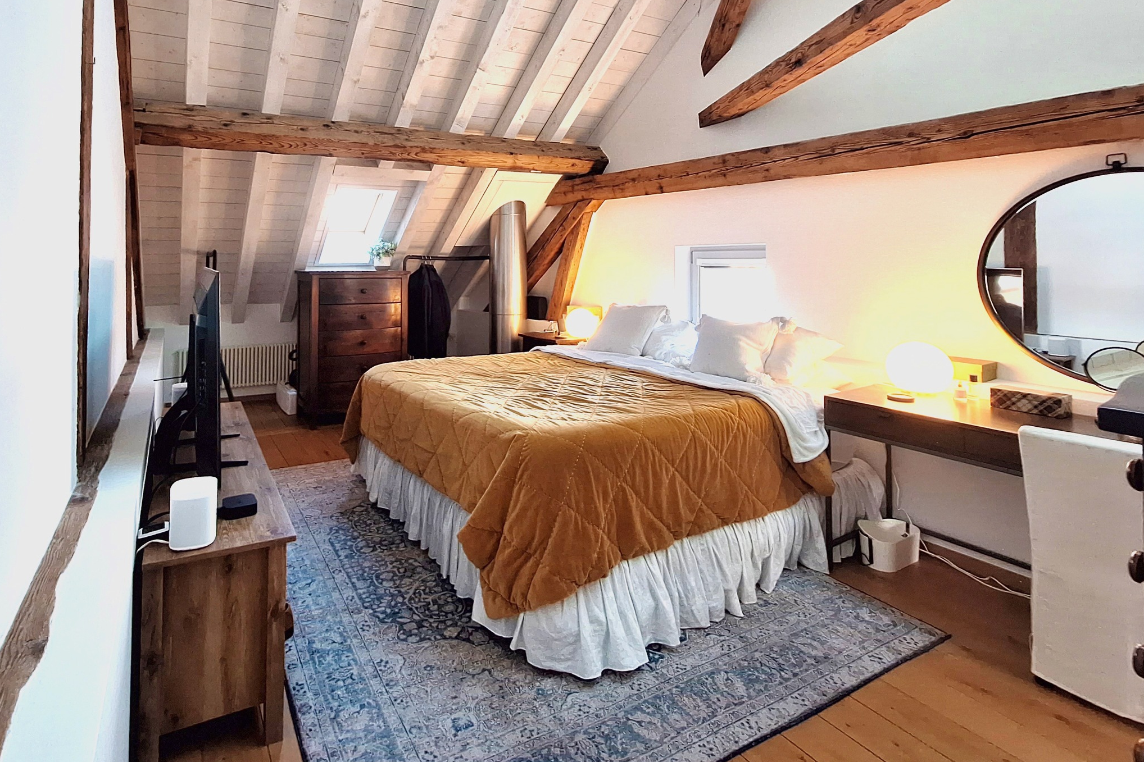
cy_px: 244
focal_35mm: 17
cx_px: 456
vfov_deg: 68.1
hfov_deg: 92.0
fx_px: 540
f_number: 2.2
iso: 100
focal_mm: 1.74
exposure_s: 1/50
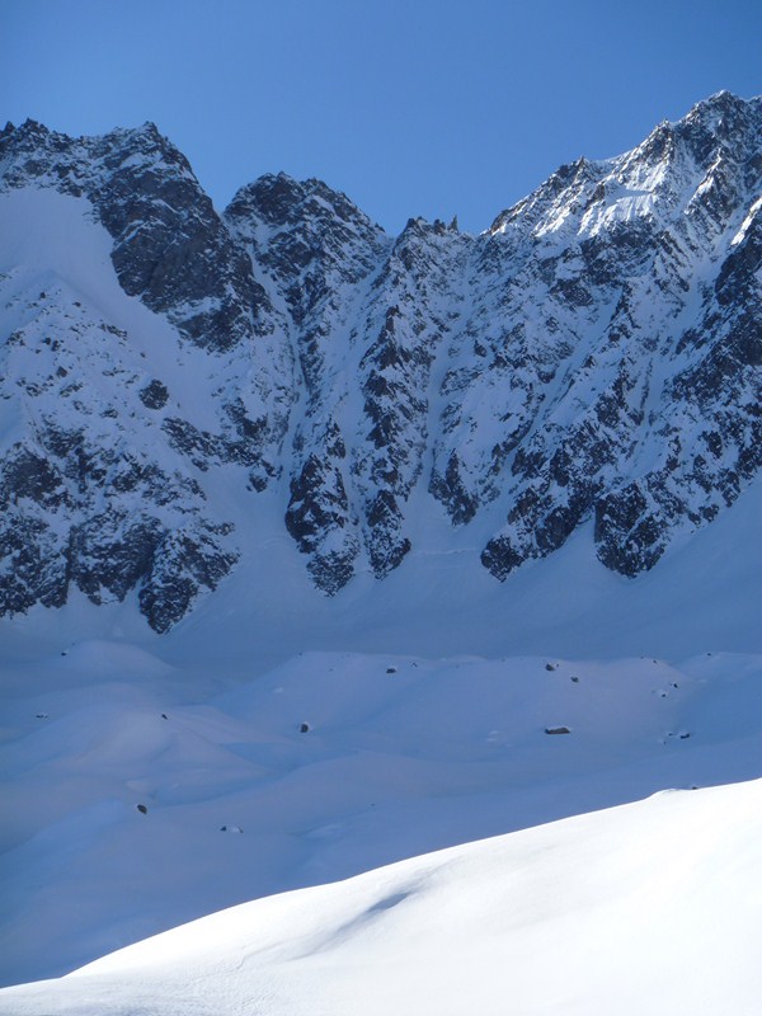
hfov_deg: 22.3
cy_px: 508
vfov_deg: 29.4
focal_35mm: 66
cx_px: 381
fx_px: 1937
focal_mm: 11.8
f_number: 5
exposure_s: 1/320
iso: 80
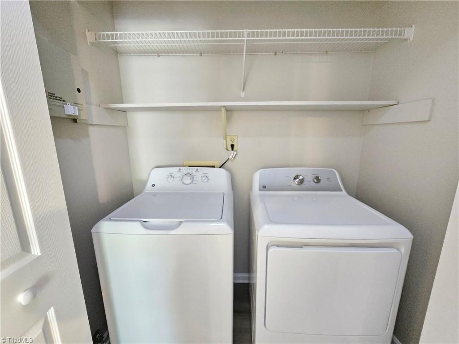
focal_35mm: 13
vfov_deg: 89.9
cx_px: 230
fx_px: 172
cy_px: 172
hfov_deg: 106.2
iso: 1250
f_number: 2.2
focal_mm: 2.2
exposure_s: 1/24
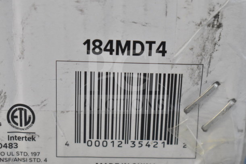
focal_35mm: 82
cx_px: 123
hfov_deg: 24.6
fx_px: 564
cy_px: 82
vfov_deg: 16.6
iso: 4500
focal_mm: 55
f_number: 5.6
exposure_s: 1/100
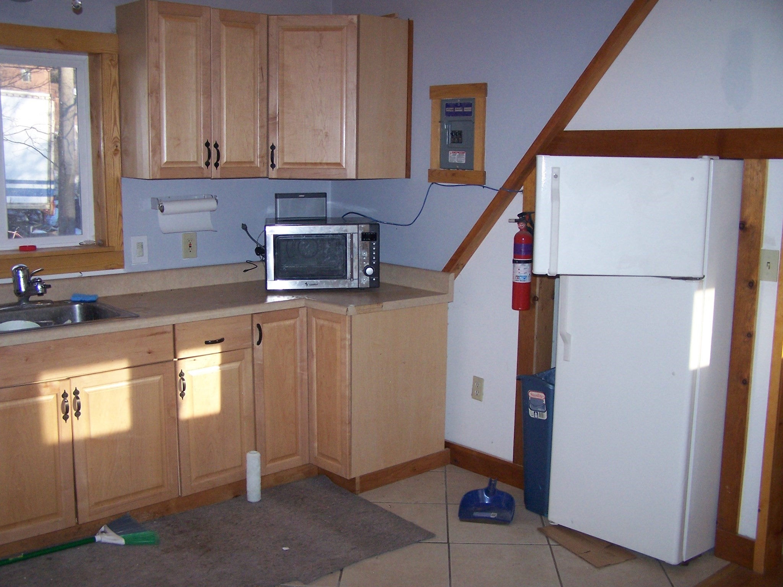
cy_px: 294
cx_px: 392
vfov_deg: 37.7
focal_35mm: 38
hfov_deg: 49.0
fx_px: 860
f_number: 2.8
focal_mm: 6.3
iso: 200
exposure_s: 1/320
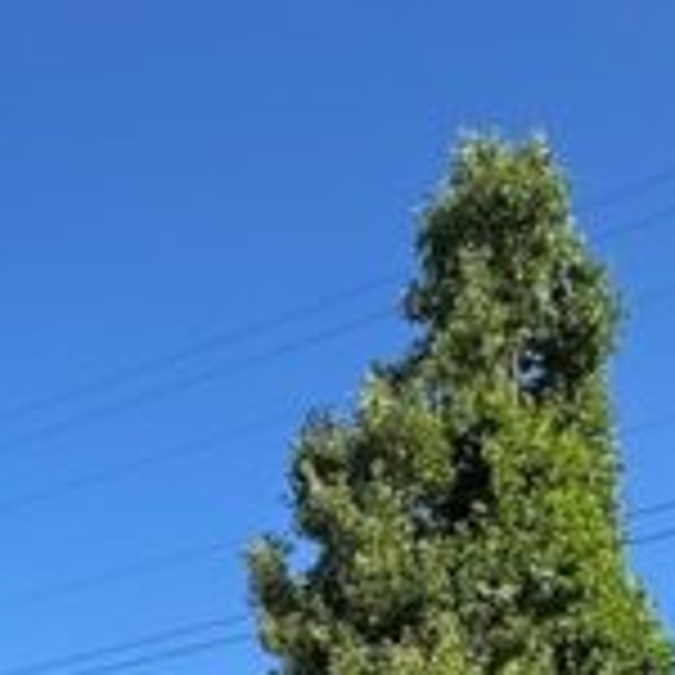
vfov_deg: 20.5
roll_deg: +0.7
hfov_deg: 25.9
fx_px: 1456
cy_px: 1130
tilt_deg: -0.9
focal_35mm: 66
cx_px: 212
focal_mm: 2.22
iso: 50
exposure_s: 1/980
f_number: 2.2
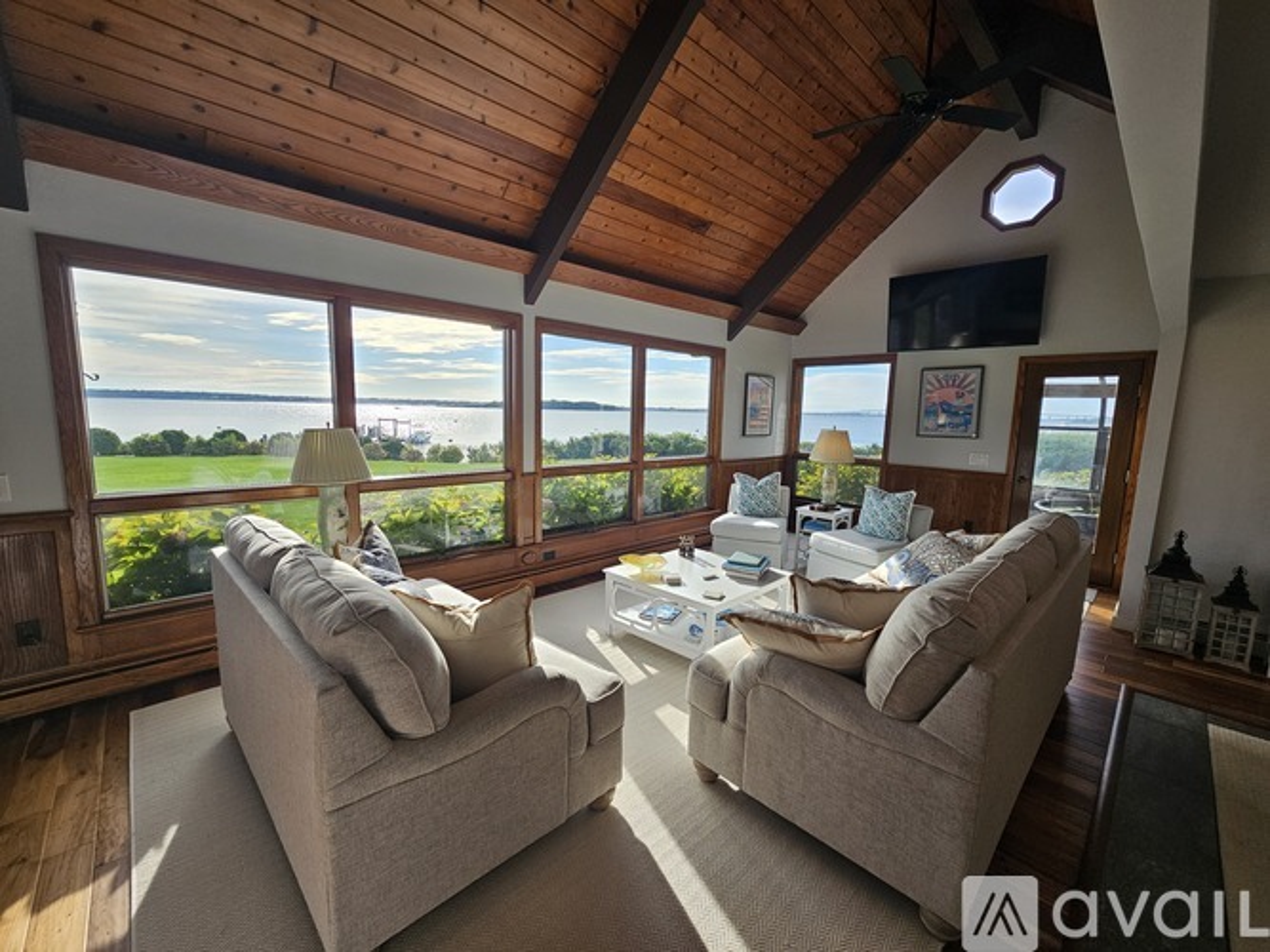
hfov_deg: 106.2
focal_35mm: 13
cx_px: 635
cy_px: 476
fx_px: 477
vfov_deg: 89.9
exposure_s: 1/328
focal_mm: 2.2
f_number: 2.2
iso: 50
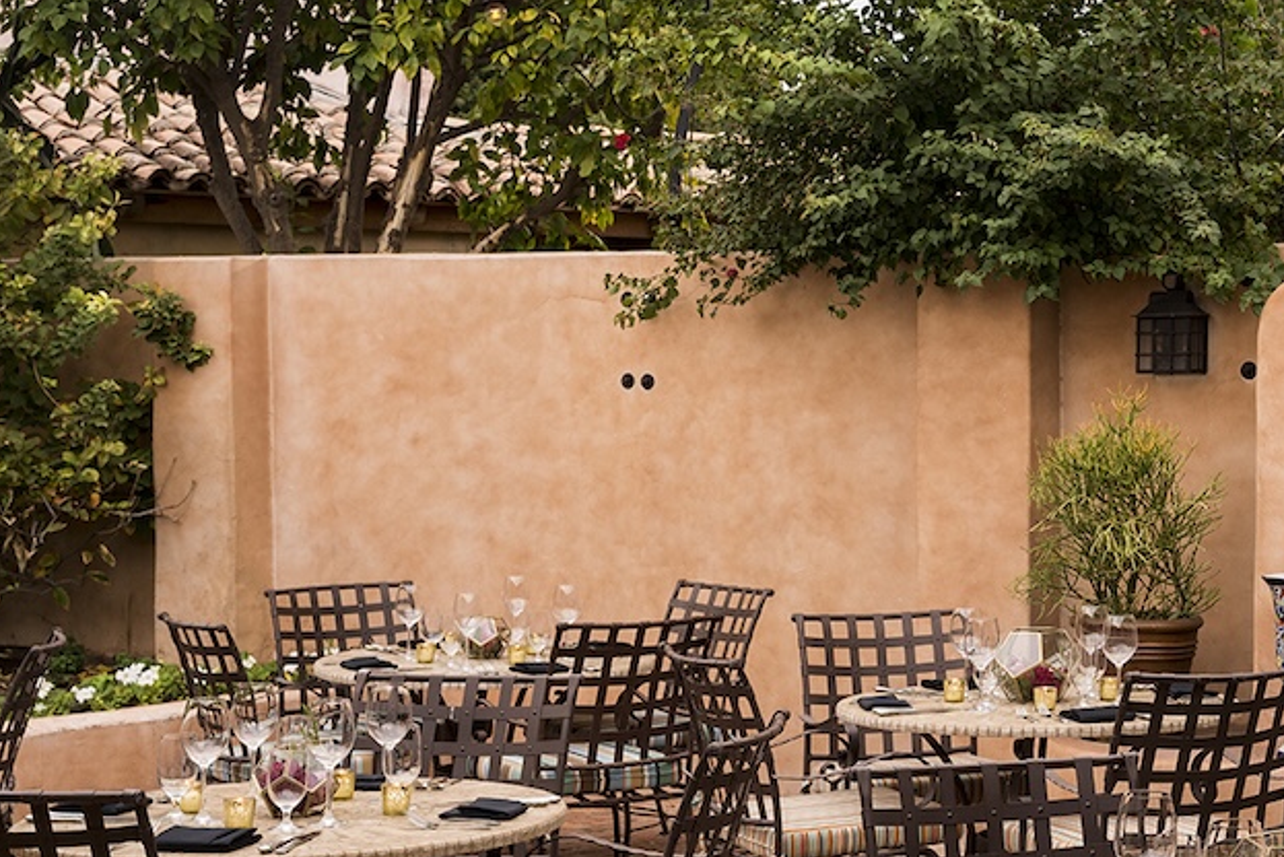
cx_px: 1076
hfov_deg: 25.7
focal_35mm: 77
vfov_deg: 17.7
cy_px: 581
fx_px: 2747
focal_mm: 40
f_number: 8
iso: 160
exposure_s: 1/40
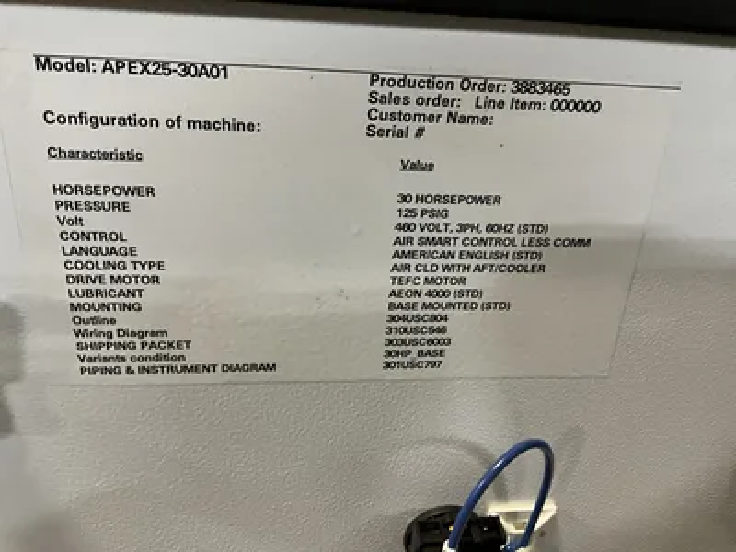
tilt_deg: -26.1
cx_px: 368
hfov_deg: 61.7
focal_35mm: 29
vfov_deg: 48.2
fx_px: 617
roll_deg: -4.8
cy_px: 276
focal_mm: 3
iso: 320
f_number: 1.8
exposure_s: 1/43
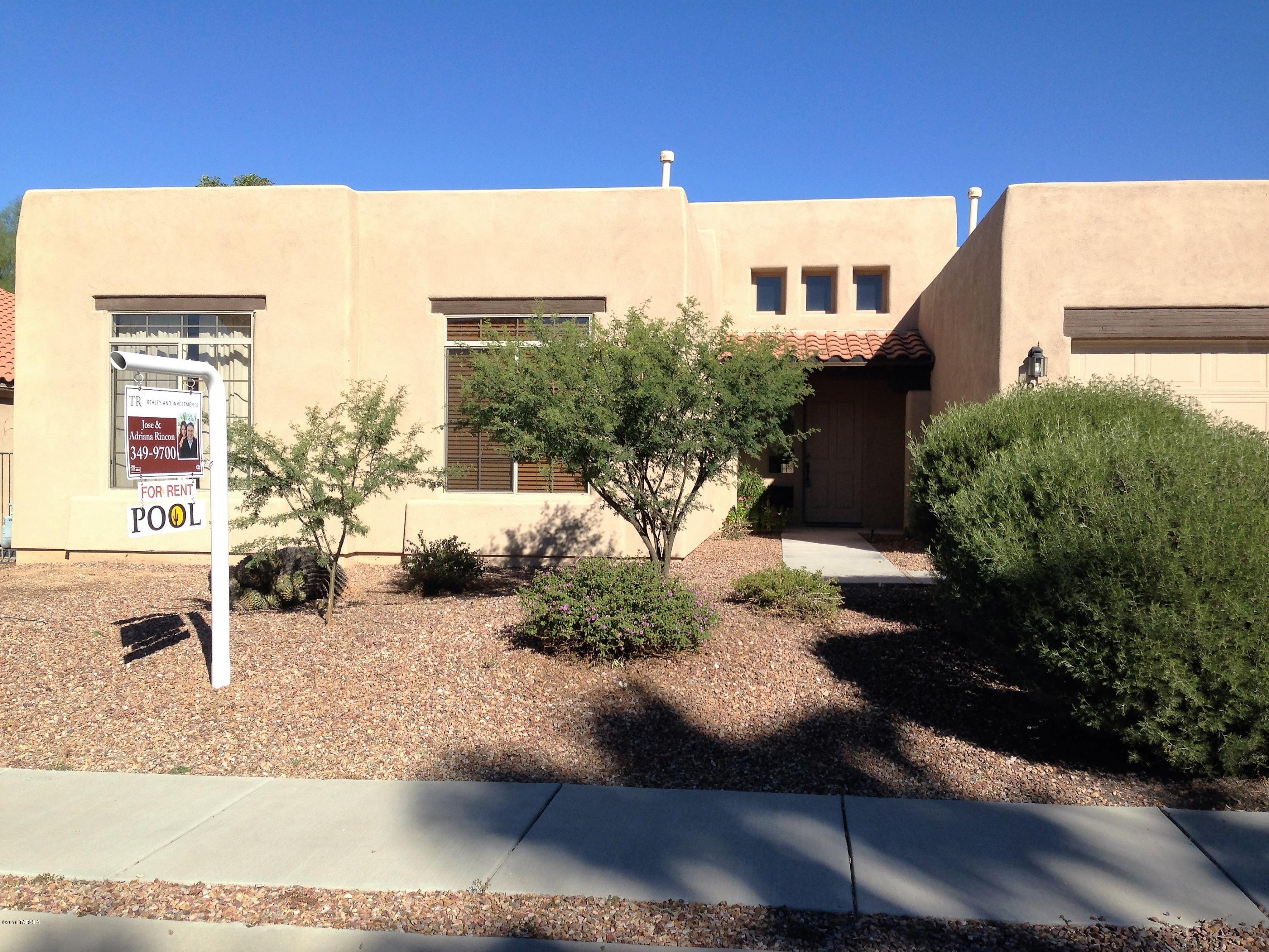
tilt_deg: +0.1
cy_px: 476
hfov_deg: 55.4
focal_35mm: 33
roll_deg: -2.2
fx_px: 1210
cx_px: 634
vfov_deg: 42.9
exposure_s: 1/1427
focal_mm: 4.12
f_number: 2.4
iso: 50
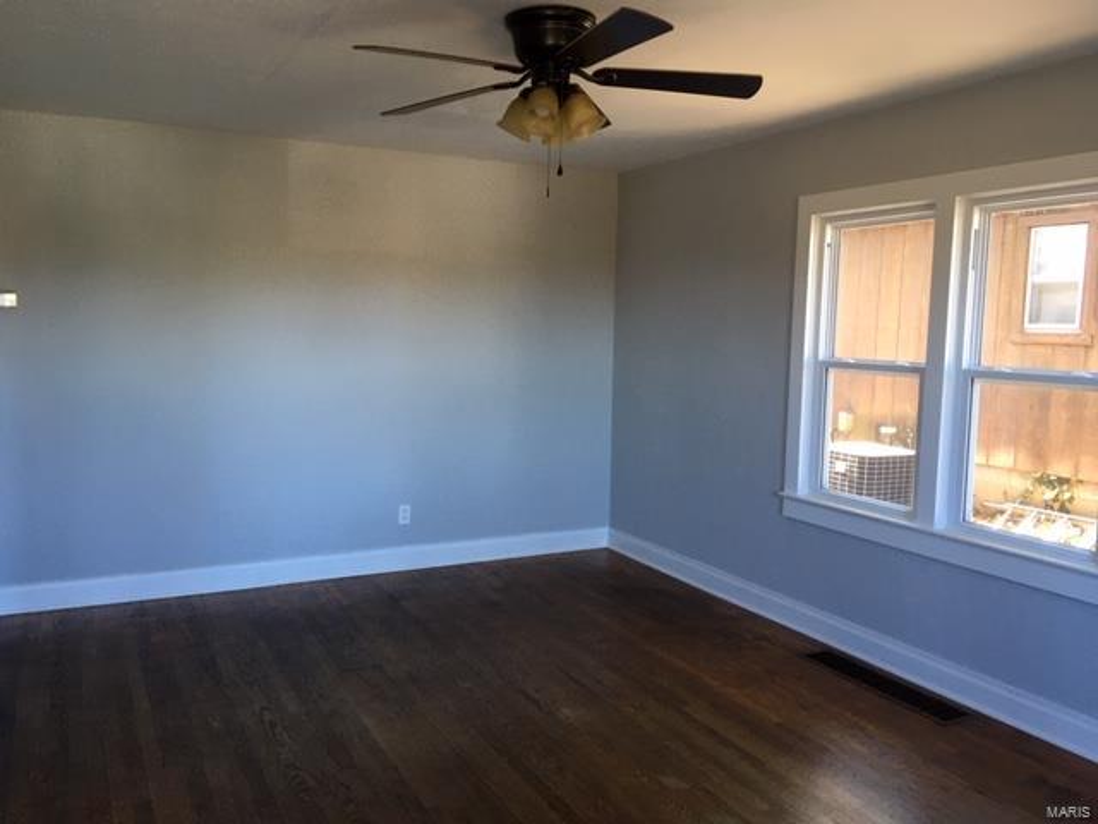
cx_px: 549
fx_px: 920
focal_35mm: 29
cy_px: 412
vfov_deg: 48.2
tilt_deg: -6.5
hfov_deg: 61.7
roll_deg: -1.4
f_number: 2.2
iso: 40
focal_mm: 4.15
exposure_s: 1/30
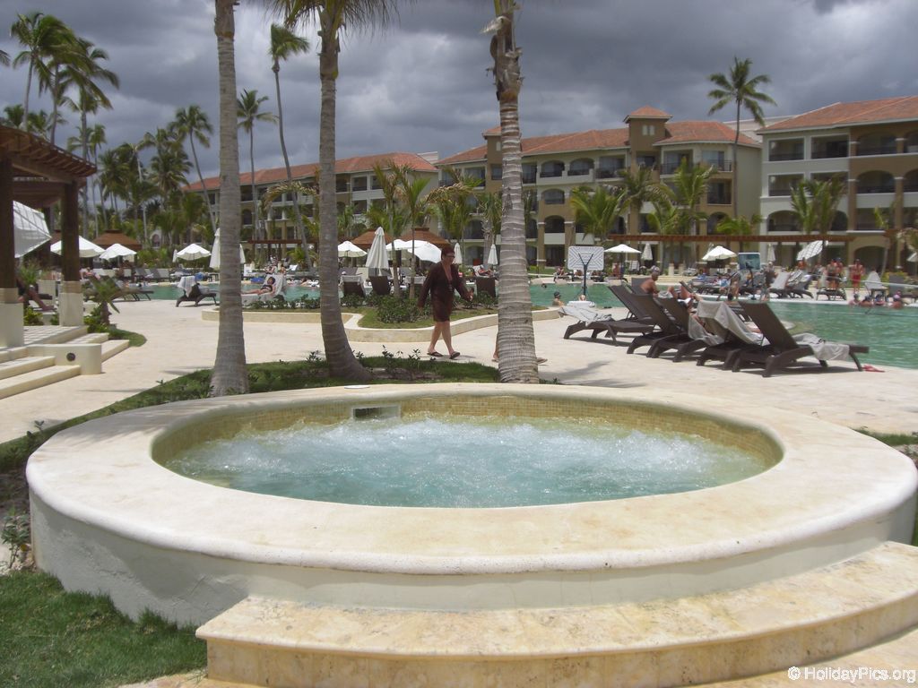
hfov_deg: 49.0
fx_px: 1008
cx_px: 459
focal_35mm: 38
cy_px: 344
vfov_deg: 37.7
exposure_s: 1/320
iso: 64
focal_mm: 6.2
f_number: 8
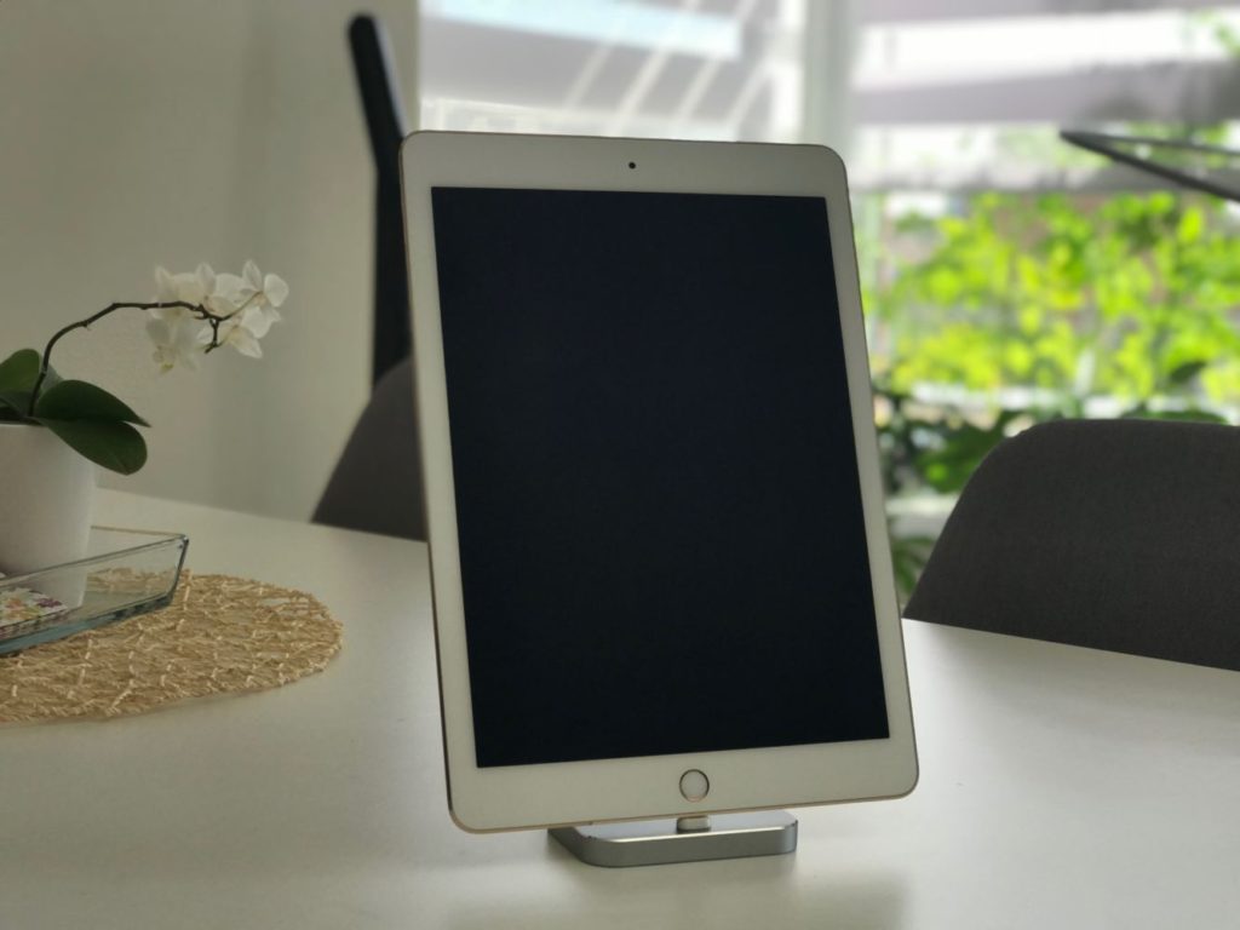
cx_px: 620
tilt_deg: -7.5
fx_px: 2042
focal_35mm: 57
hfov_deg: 33.8
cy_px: 465
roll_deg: -0.5
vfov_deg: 25.7
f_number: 2.8
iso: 20
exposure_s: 1/205
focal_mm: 6.6
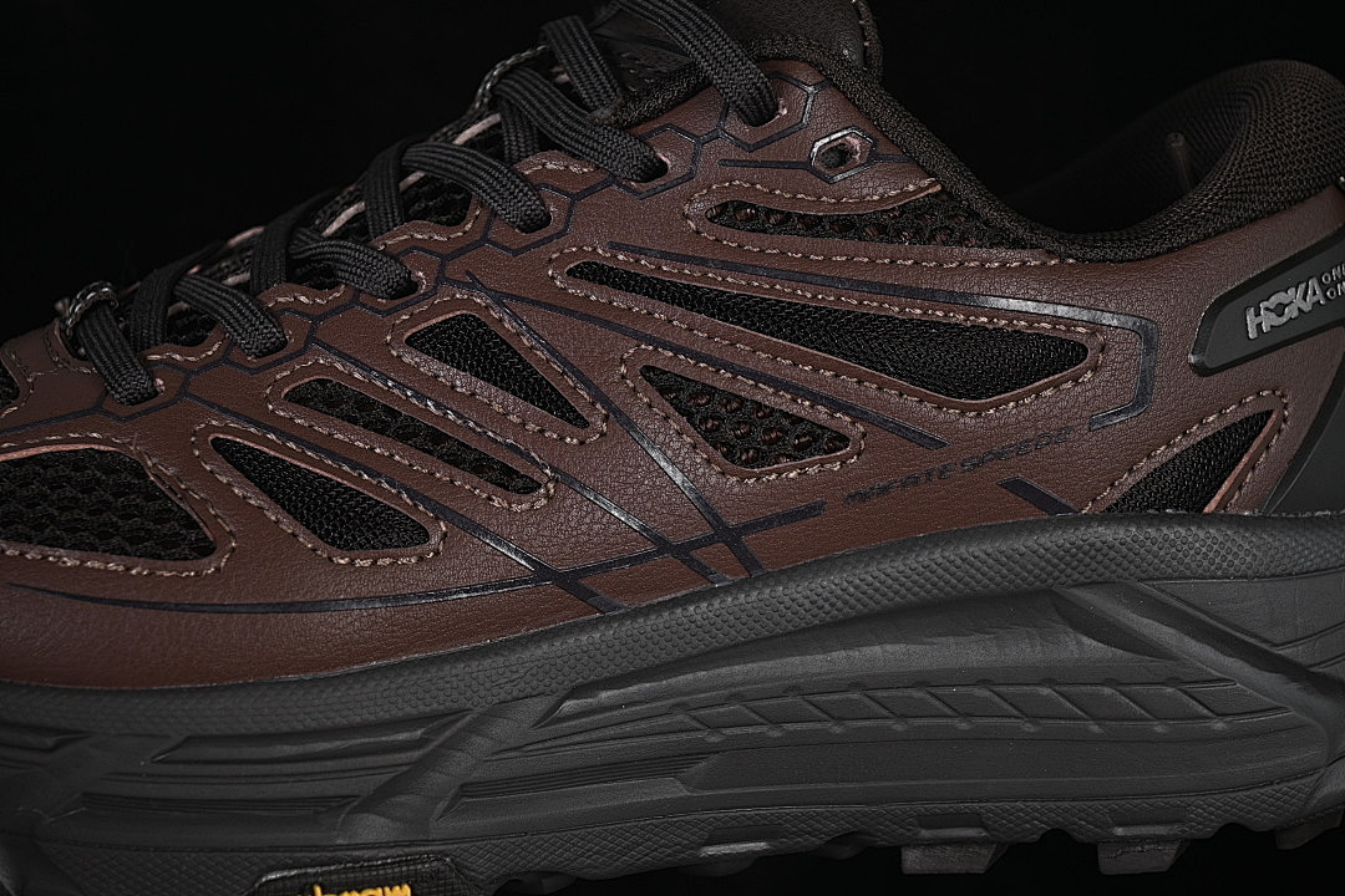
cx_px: 672
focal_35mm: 75
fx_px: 2802
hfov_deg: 27.0
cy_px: 448
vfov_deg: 18.2
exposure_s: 1/50
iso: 160
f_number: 6.3
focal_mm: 50
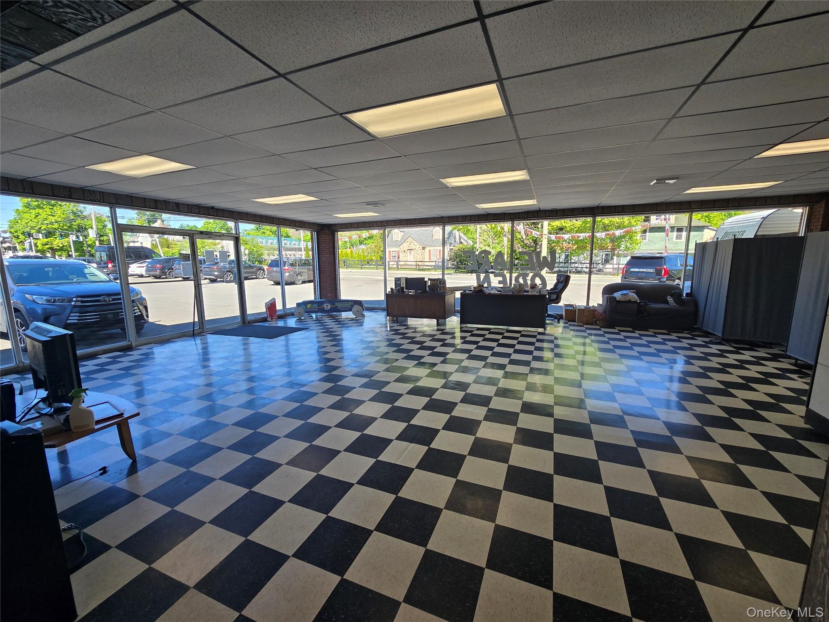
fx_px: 311
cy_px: 311
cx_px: 414
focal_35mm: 13
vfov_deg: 89.9
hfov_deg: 106.2
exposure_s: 1/283
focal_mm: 2.2
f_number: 2.2
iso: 50
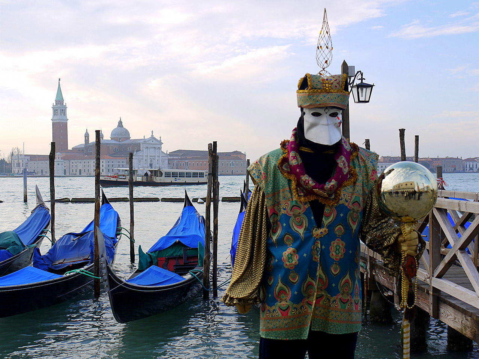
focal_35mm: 46
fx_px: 637
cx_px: 240
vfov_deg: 31.5
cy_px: 180
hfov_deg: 41.2
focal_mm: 23
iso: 100
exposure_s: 1/320
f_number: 5
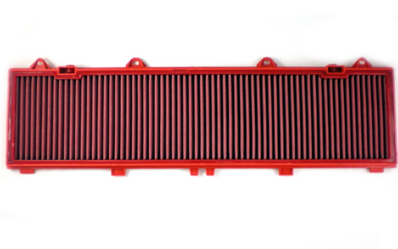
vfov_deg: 31.3
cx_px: 198
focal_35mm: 41
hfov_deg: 48.2
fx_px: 445
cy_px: 122
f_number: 3.1
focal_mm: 6.3
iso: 200
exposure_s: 1/62.1
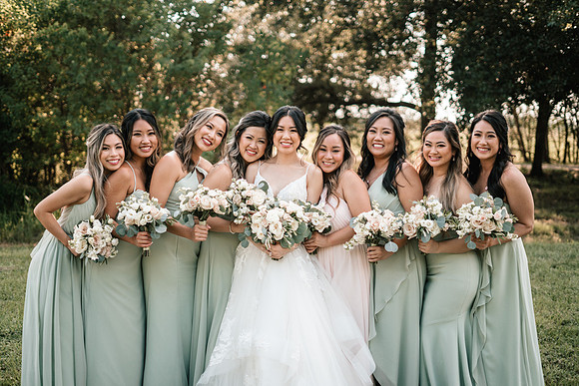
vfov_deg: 27.0
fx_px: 804
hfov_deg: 39.6
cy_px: 193
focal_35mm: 50
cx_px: 290
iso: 250
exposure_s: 1/2000
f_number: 1.8
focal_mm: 50
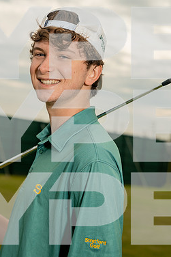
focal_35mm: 94
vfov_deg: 21.7
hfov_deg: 14.5
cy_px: 126
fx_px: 669
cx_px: 38
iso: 250
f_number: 4.5
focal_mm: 61
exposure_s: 1/250
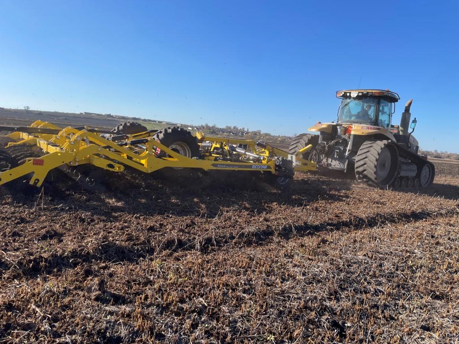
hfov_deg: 67.3
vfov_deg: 53.1
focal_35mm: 26
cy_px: 172
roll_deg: -5.4
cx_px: 230
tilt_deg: -3.8
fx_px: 345
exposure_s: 1/2817
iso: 32
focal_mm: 4.2
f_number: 1.6
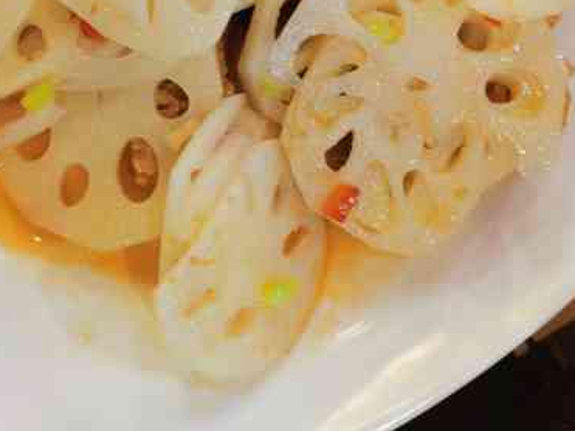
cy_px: -109
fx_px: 1129
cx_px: 188
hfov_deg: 28.4
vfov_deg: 20.0
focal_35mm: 68
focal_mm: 5.58
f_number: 1.8
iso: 160
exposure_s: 1/60.2
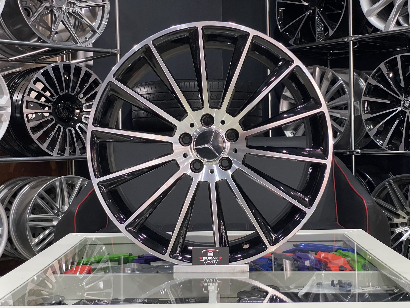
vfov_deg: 28.0
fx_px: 616
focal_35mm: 52
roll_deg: +0.9
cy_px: 154
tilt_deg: -0.8
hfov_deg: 36.8
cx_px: 205
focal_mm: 6
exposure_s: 1/50
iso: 250
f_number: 2
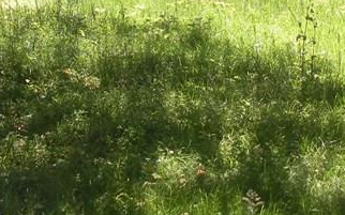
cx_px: 184
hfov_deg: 17.7
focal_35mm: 118
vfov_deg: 10.7
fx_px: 1109
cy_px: -116
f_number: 3.5
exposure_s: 1/160
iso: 64
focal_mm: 6.3
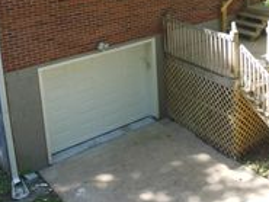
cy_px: 1
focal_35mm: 54
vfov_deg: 25.7
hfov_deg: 34.5
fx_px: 420
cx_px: 212
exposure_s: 1/108
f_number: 2.8
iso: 100
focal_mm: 3.61
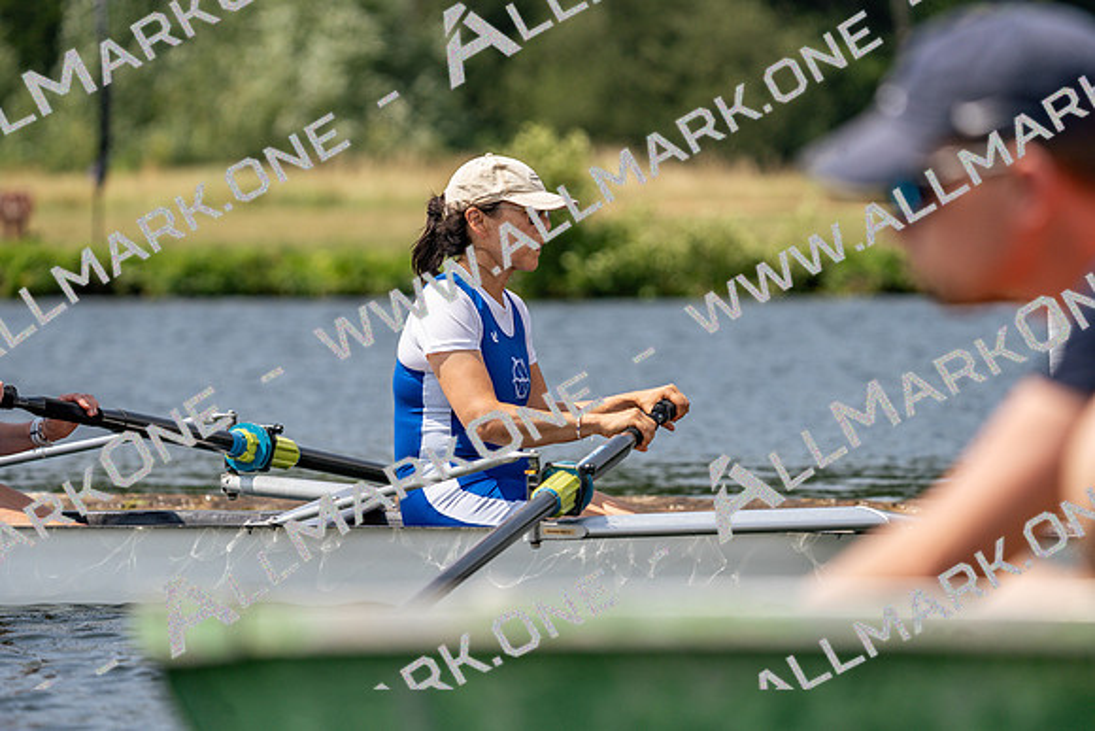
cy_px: 366
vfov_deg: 4.2
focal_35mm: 324
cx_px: 548
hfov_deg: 6.4
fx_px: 9857
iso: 200
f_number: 6.3
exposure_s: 1/1600
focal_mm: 324
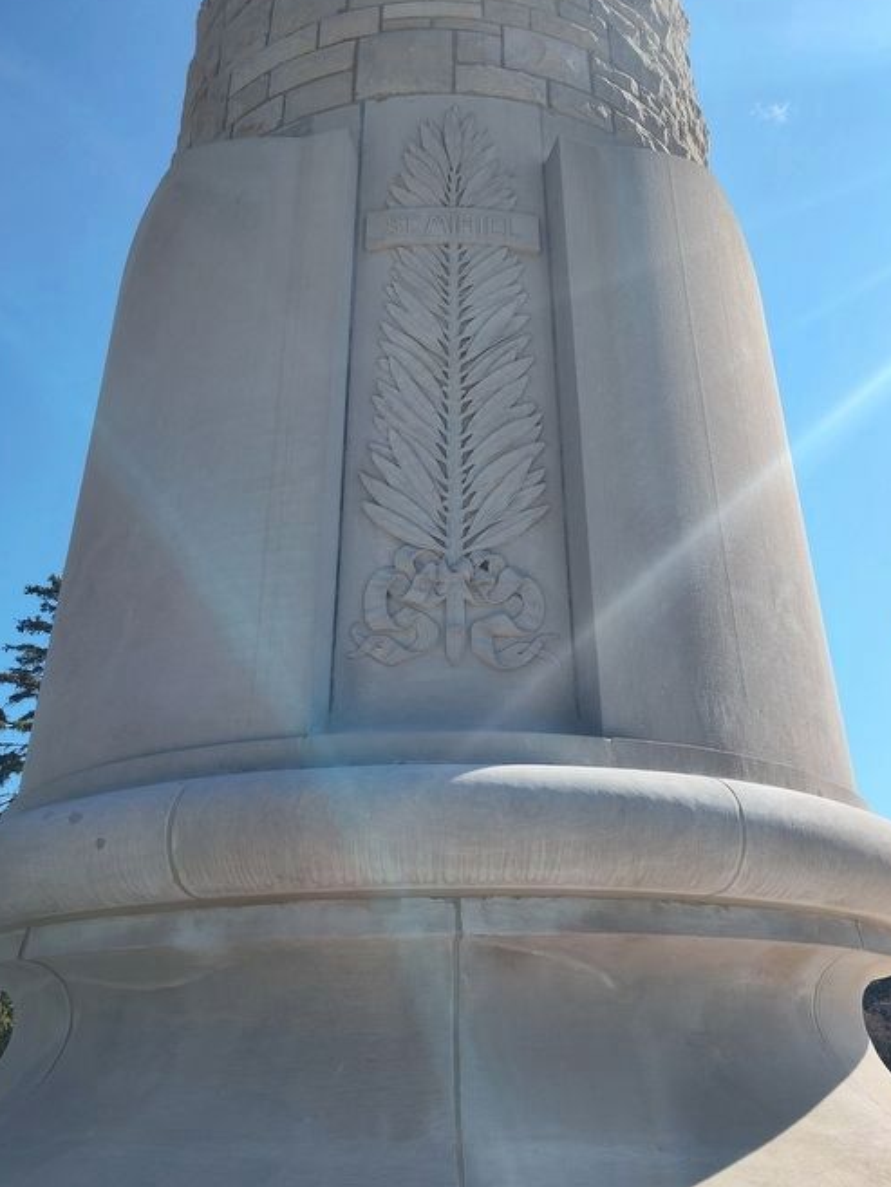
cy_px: 551
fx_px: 961
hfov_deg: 49.7
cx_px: 466
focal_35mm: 28
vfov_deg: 63.4
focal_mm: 5.56
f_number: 1.8
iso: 100
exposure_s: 1/1442
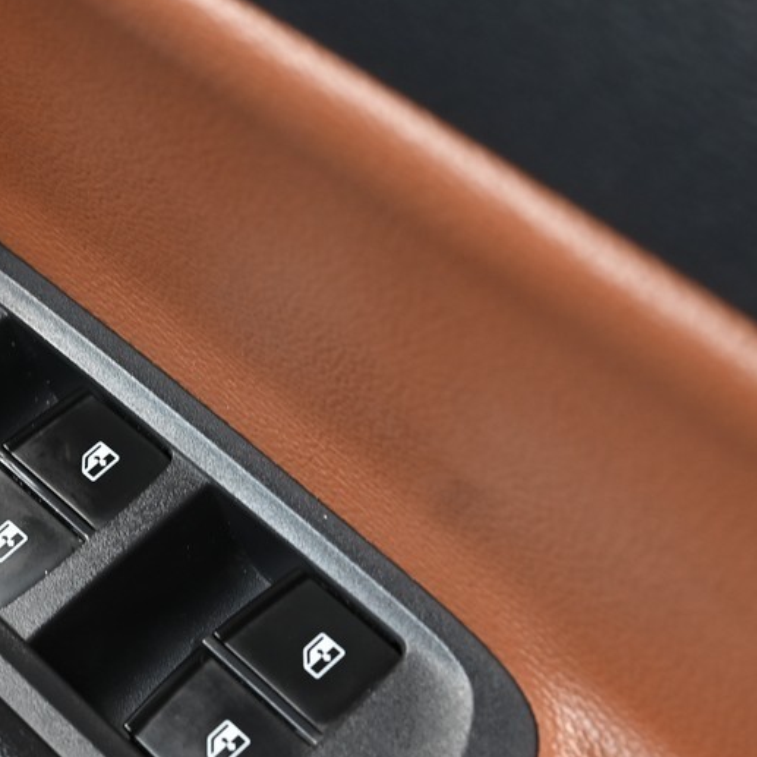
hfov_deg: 21.7
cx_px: -42
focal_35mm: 76
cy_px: 459
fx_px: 1880
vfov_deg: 22.7
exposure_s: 1/30
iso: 400
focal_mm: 28.5
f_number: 5.6
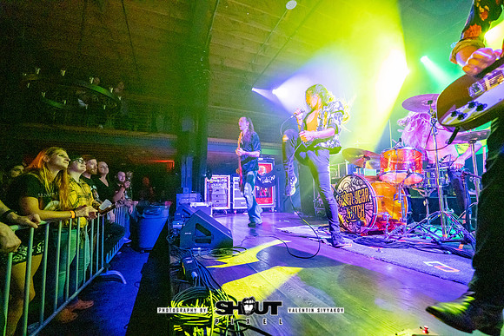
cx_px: 252
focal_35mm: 14
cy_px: 168
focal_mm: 14
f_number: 2.8
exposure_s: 1/200
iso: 4000
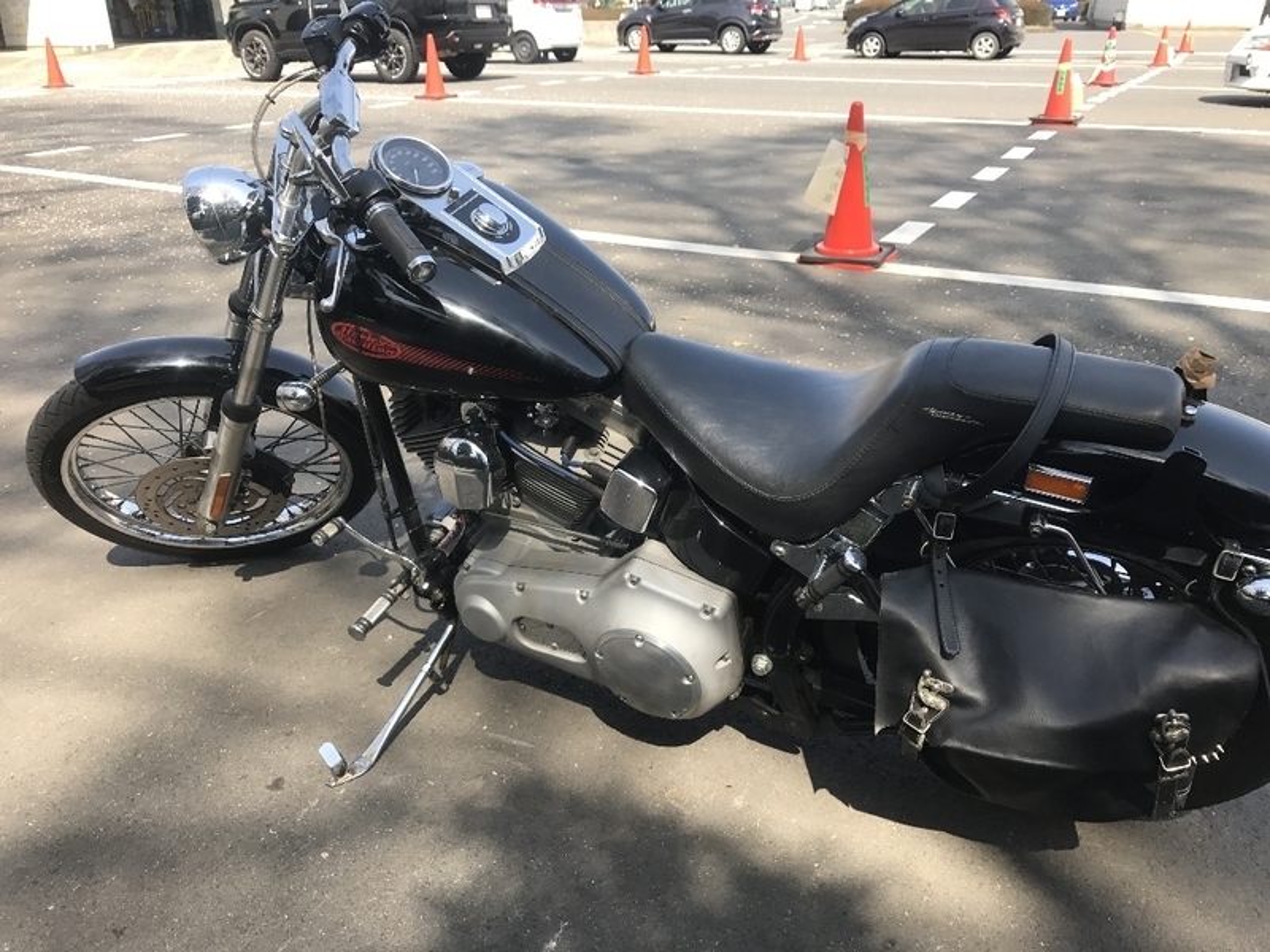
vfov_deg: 49.7
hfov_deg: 63.4
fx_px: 1027
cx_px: 635
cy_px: 476
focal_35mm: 28
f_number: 1.8
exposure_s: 1/598
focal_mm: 3.99
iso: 20
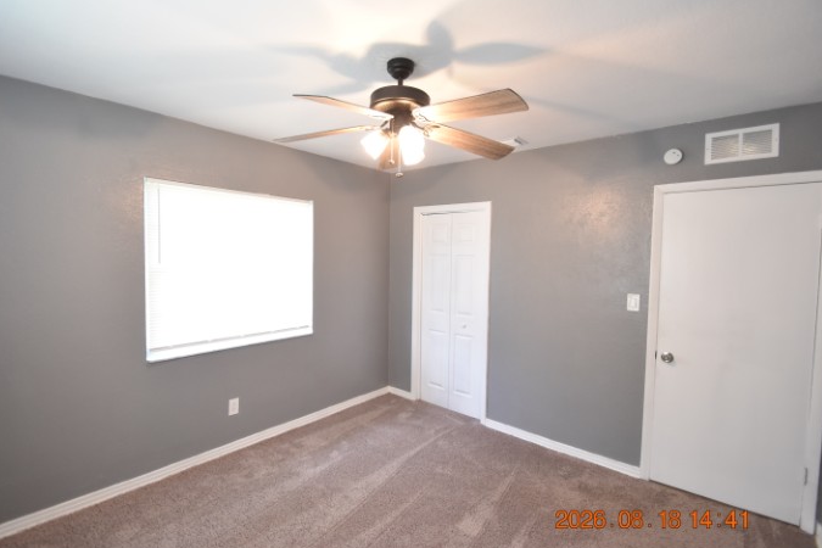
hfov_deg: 96.7
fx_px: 365
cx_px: 395
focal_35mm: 16
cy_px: 272
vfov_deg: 73.7
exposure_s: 1/60
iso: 1100
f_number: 3.5
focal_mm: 10
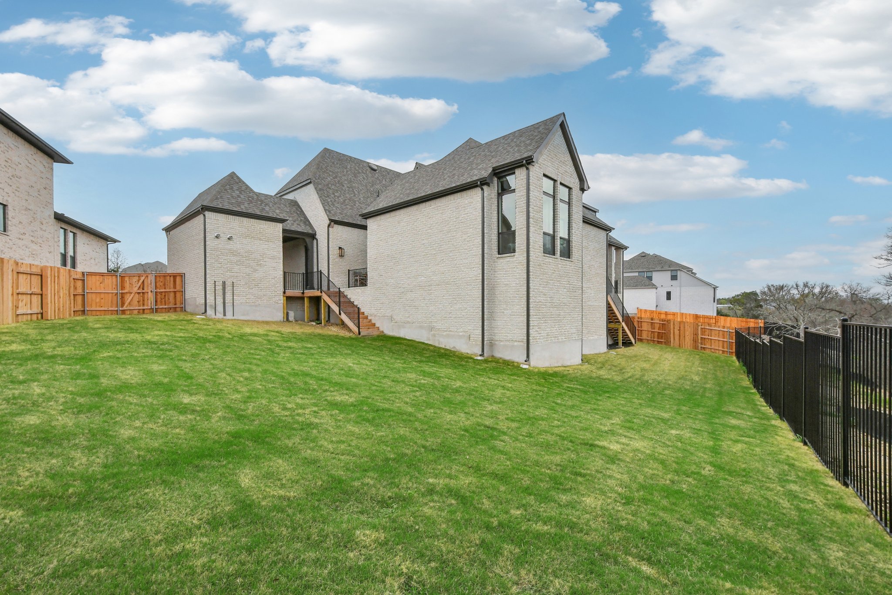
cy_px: 298
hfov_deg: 100.4
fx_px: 372
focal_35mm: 15
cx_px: 446
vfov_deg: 77.3
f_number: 8
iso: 400
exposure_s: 1/1250
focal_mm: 10
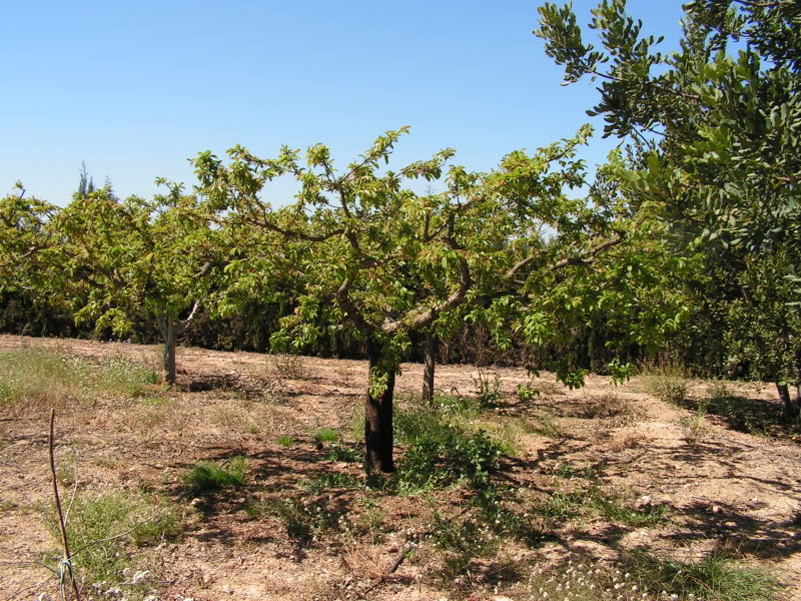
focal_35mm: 36
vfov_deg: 39.7
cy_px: 300
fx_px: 833
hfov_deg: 51.4
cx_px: 400
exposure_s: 1/400
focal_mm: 6
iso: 64
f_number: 4.8
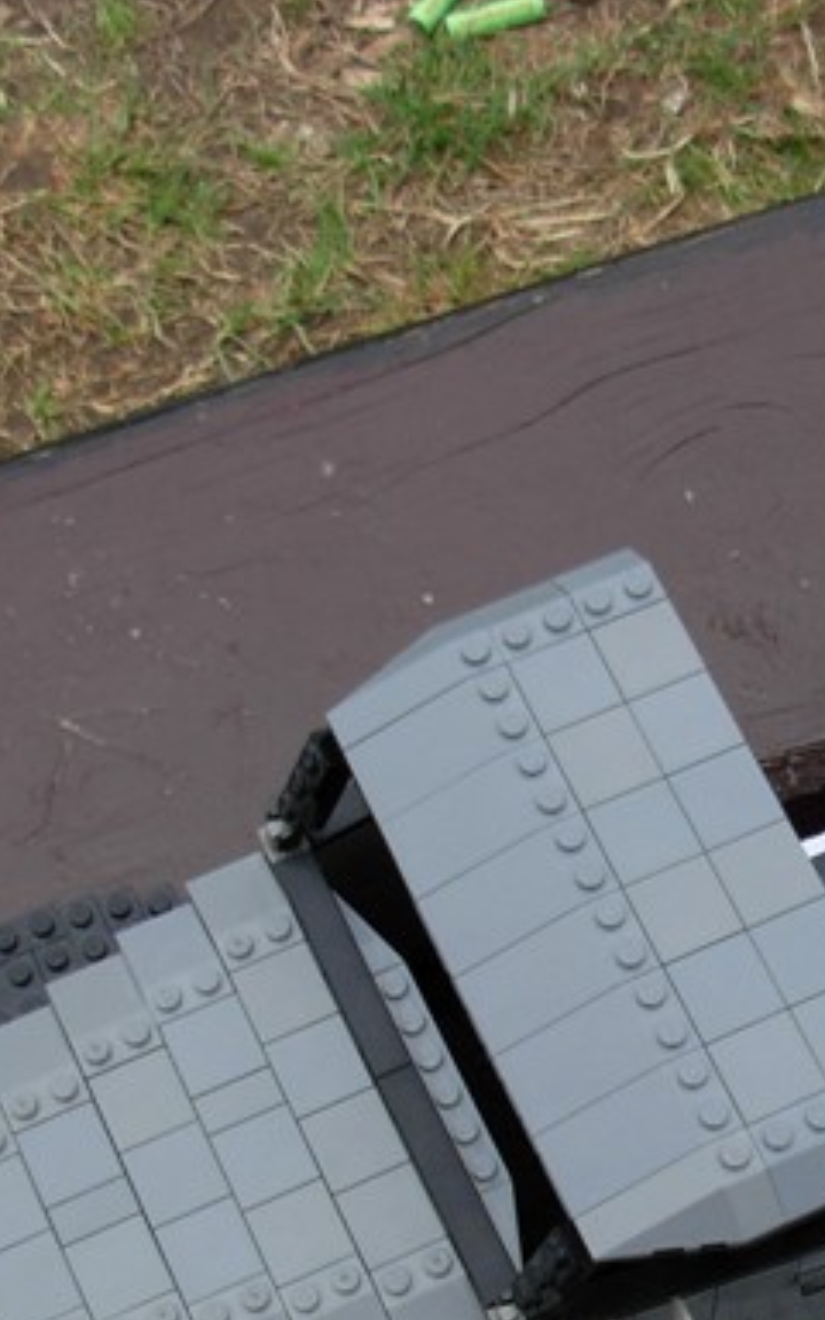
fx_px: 3022
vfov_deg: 24.3
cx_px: 794
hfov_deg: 15.3
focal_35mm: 84
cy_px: 1024
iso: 79
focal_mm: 6.3
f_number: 2.9
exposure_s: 1/609
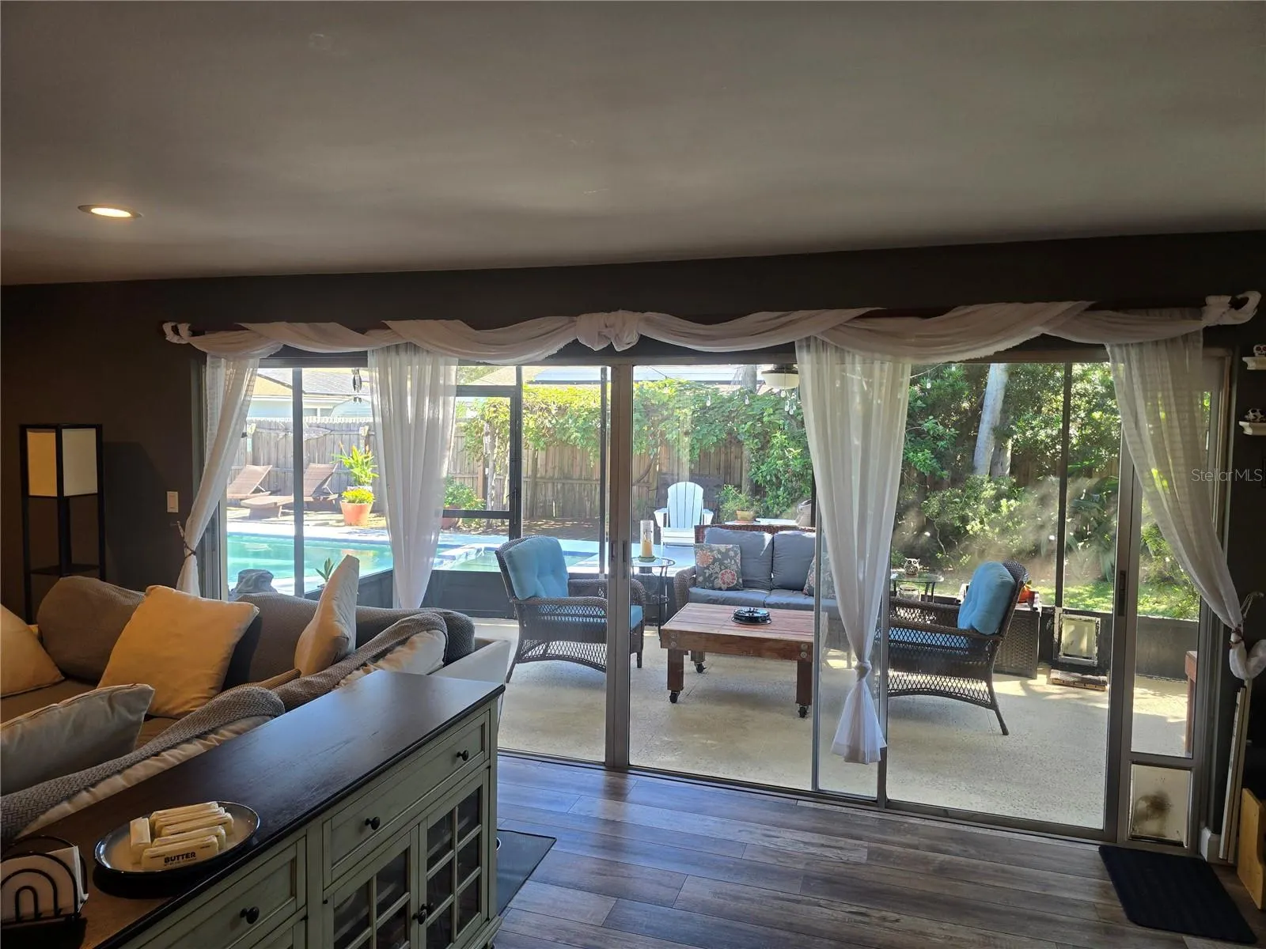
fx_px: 841
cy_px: 474
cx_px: 633
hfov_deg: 73.9
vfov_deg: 58.9
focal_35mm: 23
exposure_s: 1/120
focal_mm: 6.3
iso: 64
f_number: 1.7
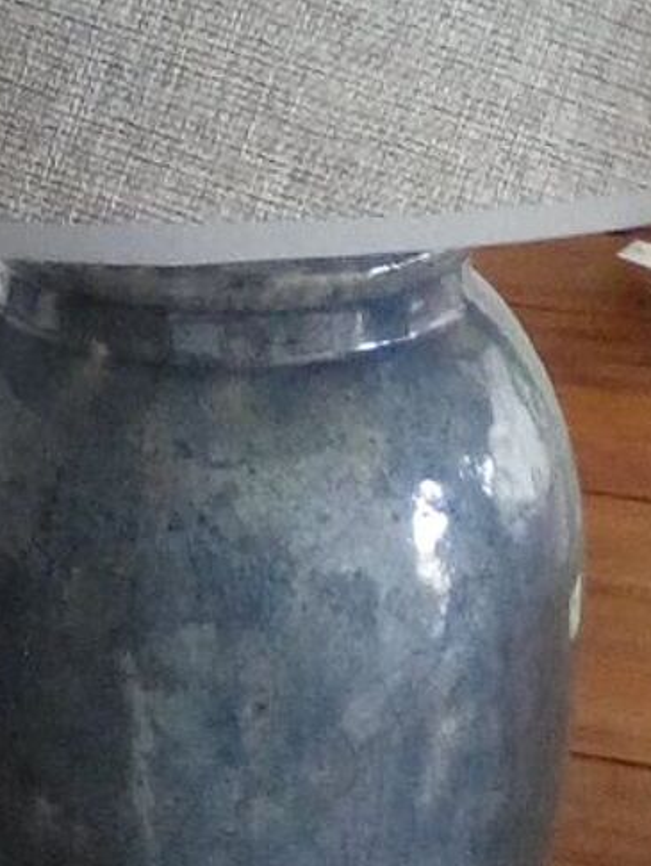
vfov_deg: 20.1
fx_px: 2405
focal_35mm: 96
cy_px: 129
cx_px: 248
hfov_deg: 15.4
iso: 279
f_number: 2.8
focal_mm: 2.9
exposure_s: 1/25
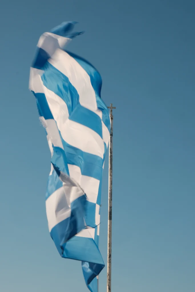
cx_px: 98
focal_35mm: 76
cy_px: 146
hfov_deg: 18.0
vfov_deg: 26.6
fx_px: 617
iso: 200
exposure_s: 1/125
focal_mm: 50.5
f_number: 18
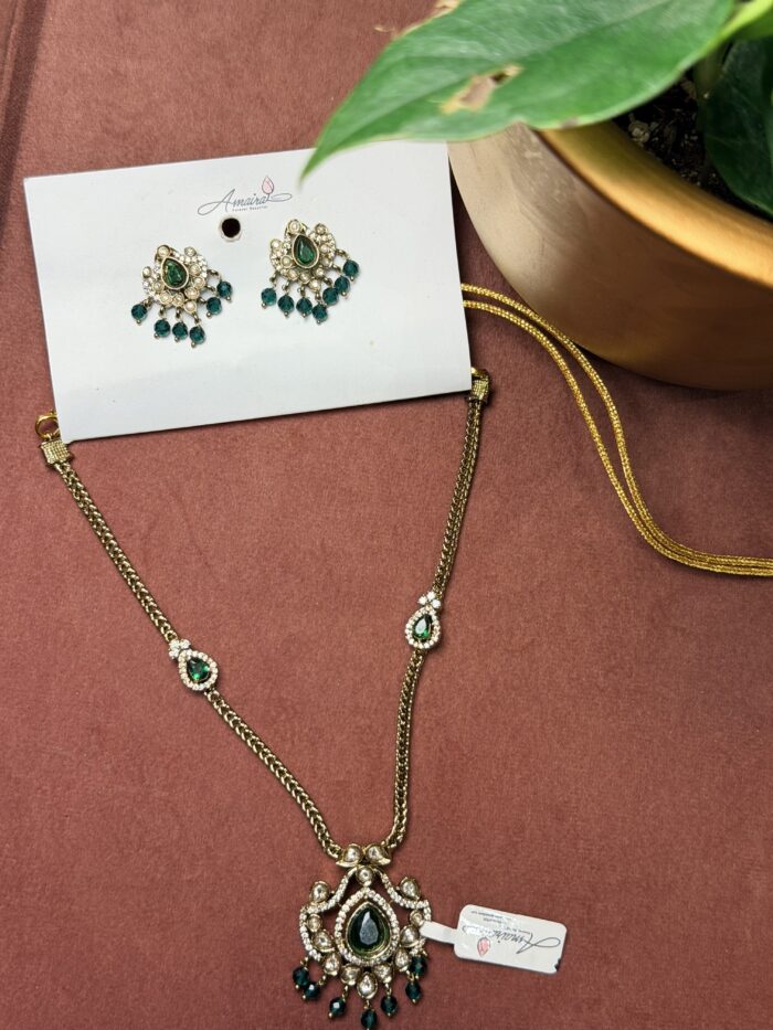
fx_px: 1429
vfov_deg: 39.7
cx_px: 386
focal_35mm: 48
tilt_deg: -78.7
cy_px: 515
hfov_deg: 30.3
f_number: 1.78
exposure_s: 1/121
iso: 50
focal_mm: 6.76
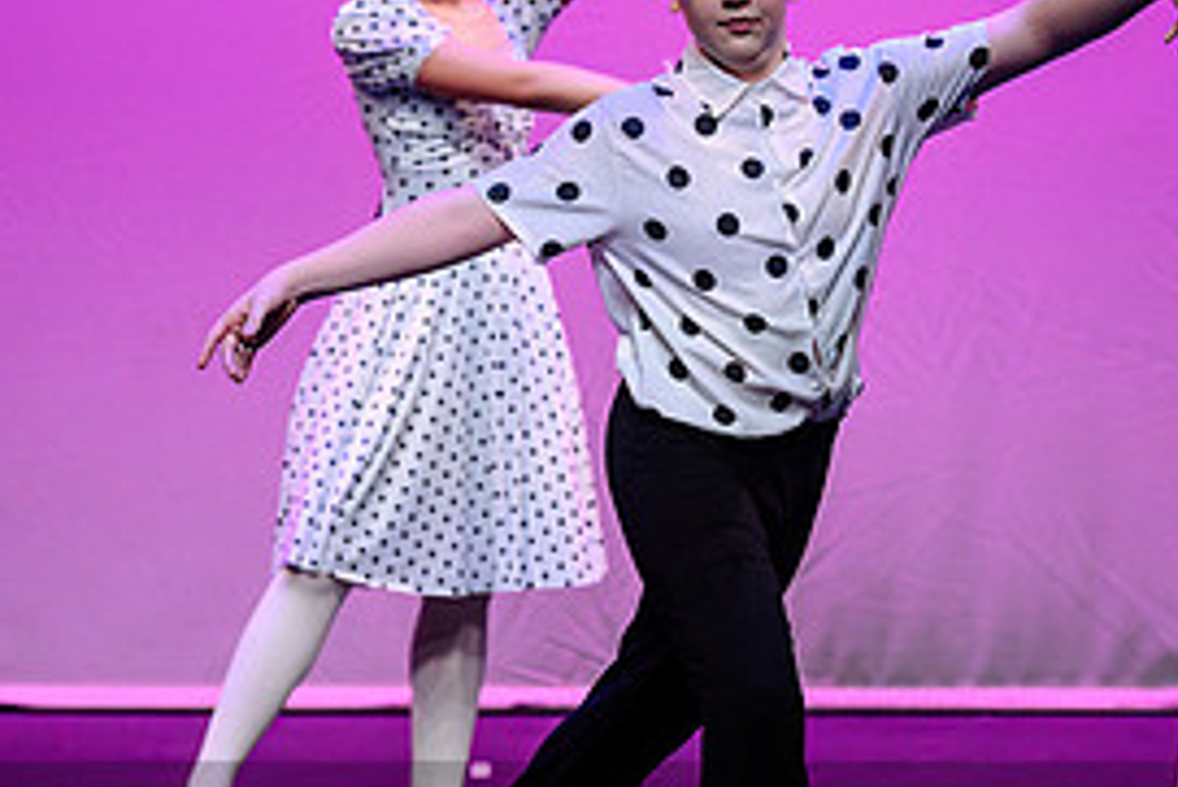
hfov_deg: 5.1
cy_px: 297
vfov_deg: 3.4
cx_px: 613
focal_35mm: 403
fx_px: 13194
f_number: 2.8
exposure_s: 1/800
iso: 1600
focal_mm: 165
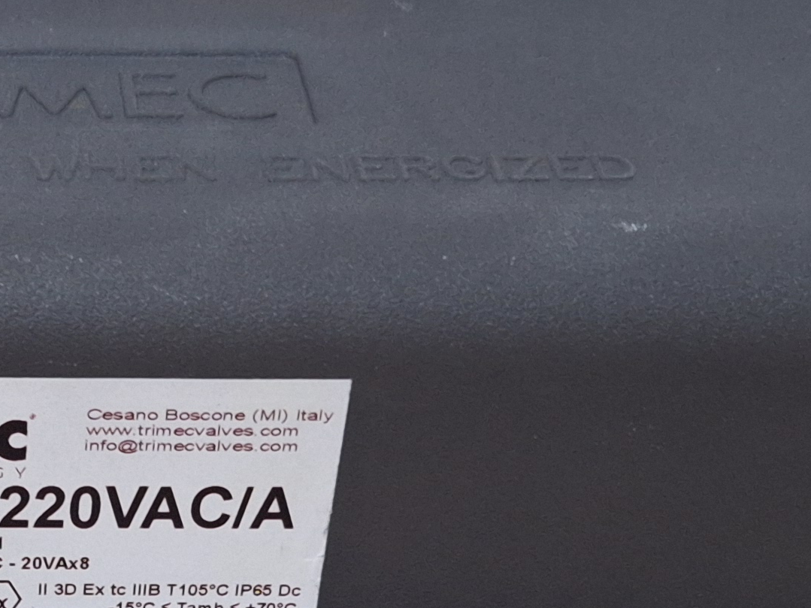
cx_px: -59
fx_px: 2038
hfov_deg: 21.5
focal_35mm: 87
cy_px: 830
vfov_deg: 15.9
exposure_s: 1/25
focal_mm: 5.54
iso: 400
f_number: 1.8
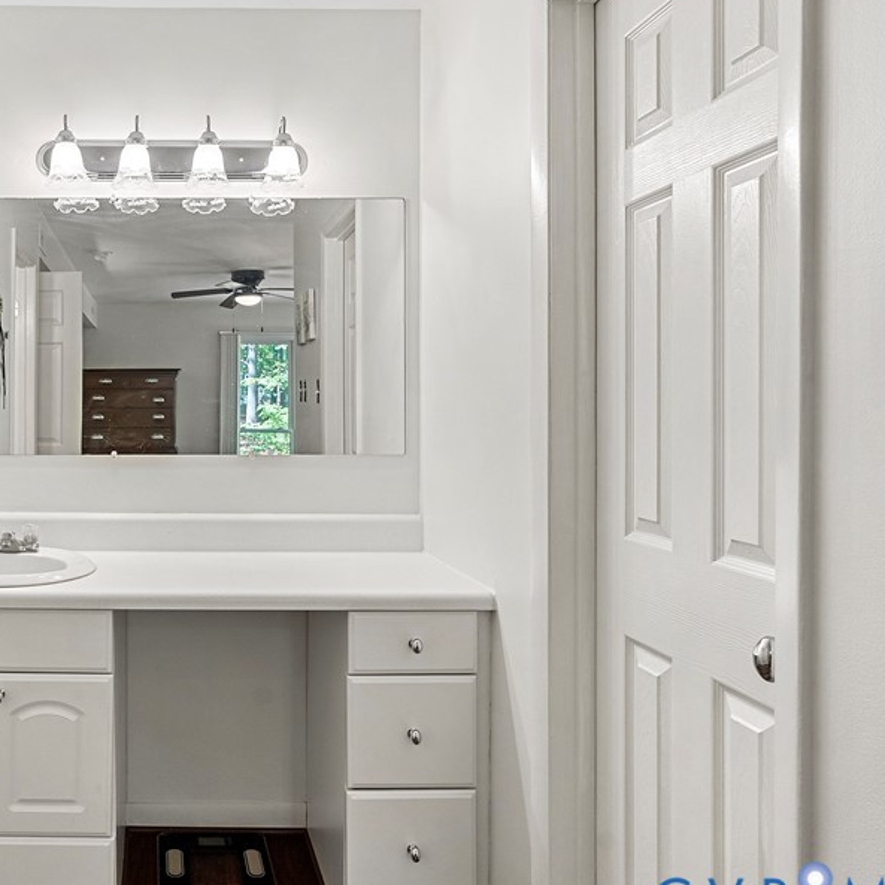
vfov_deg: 57.2
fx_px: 810
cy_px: 403
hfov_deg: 53.2
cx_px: 168
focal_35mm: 28
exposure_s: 1/4
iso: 800
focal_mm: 18
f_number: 8
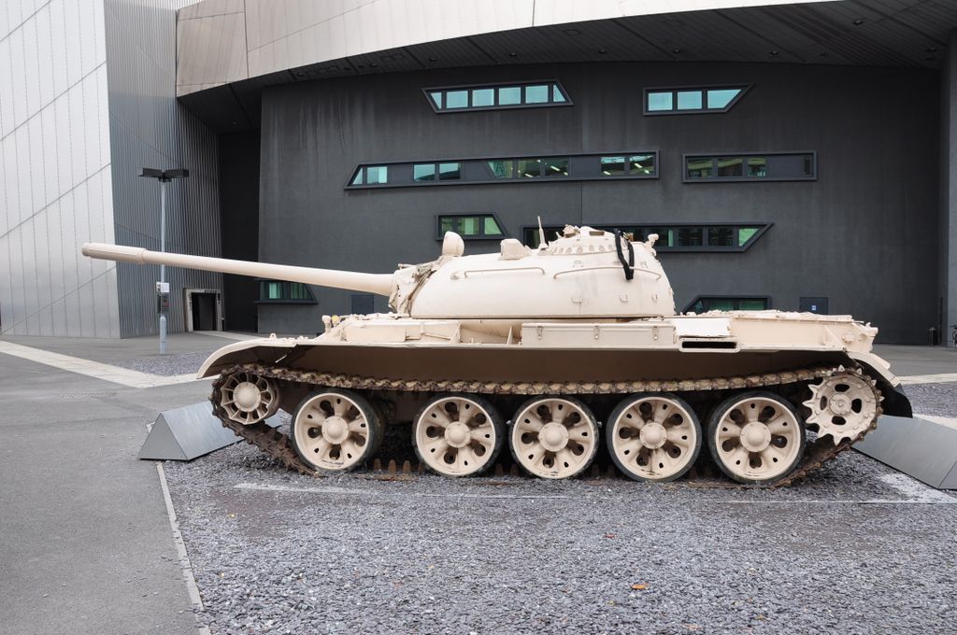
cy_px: 318
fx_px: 717
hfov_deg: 67.4
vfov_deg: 47.8
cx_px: 478
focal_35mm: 27
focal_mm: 18
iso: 250
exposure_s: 1/60
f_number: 8
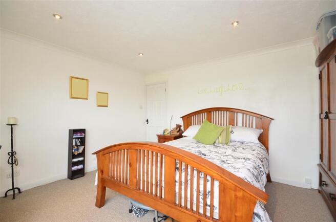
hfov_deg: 95.1
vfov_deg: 71.8
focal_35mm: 16
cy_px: 111
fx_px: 154
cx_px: 168
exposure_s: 1/5
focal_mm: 11
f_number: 11
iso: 400
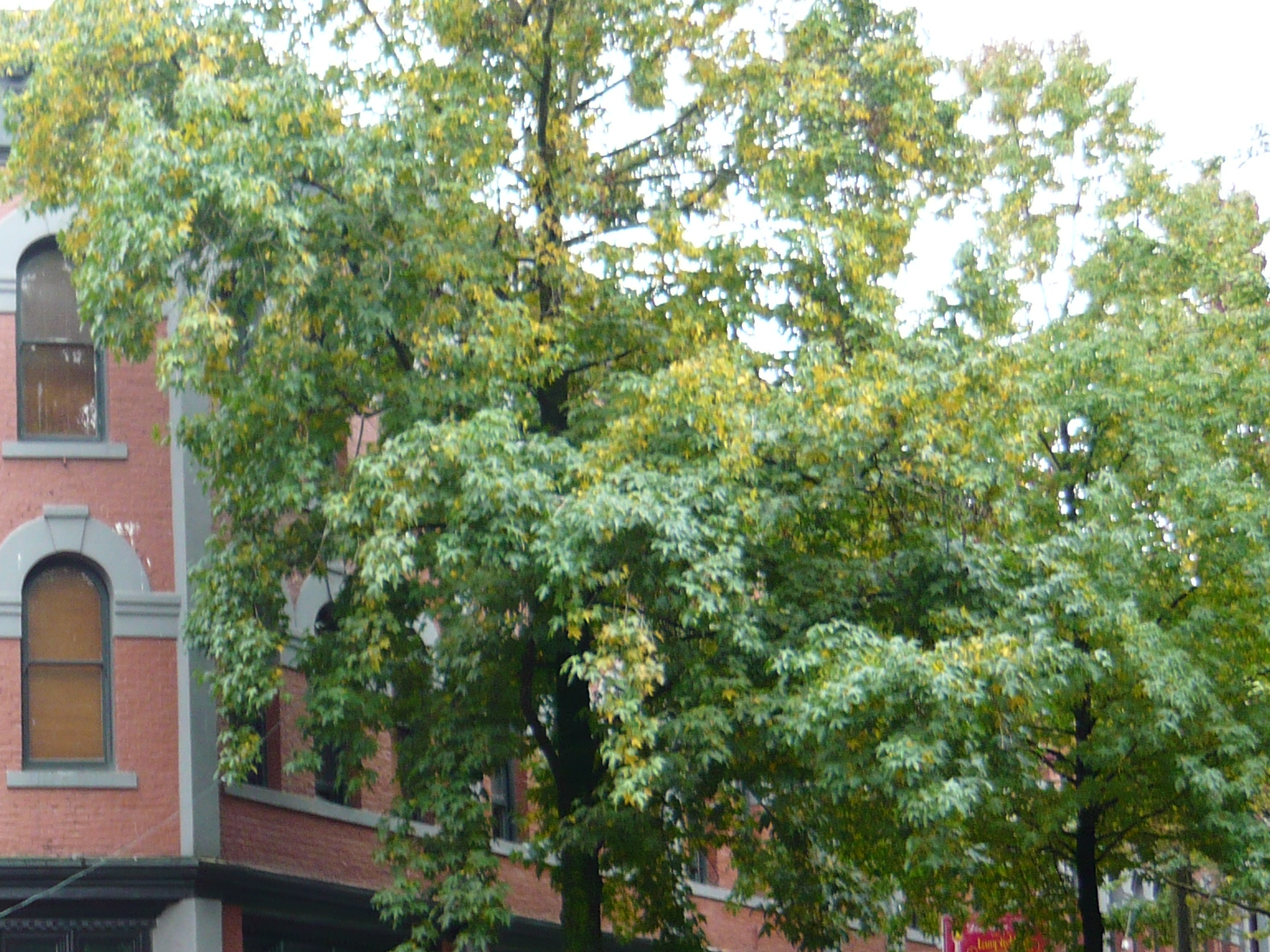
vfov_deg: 20.6
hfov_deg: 26.1
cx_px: -54
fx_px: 2568
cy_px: 831
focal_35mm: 70
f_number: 2.8
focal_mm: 5.5
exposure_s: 1/30
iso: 125
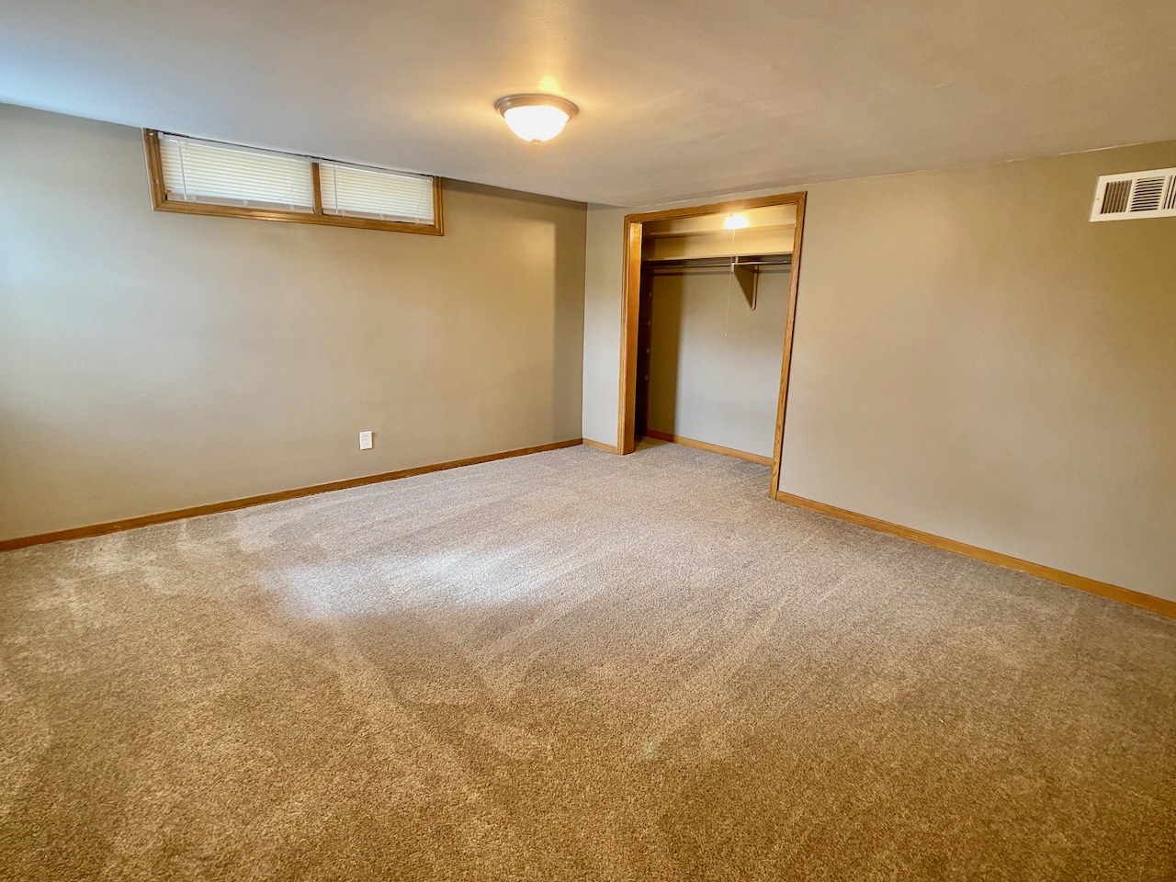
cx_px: 588
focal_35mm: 26
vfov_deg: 53.1
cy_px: 441
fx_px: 883
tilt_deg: -12.5
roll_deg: -1.5
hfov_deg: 67.3
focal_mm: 4.25
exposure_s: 1/60
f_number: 1.8
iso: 160
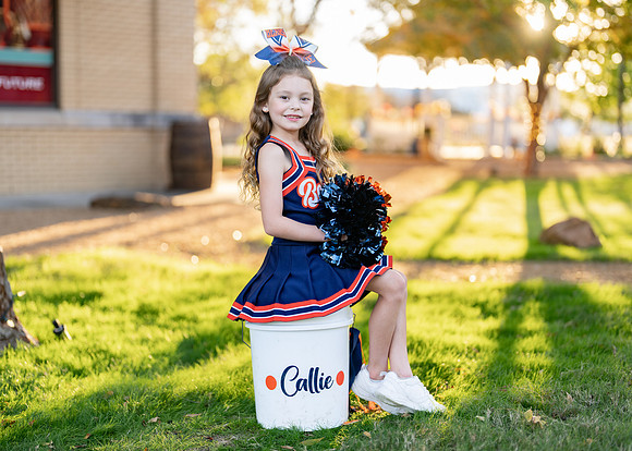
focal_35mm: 52
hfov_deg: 37.2
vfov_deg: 27.0
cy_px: 226
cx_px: 316
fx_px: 940
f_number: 1.2
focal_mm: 50
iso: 100
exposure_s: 1/400
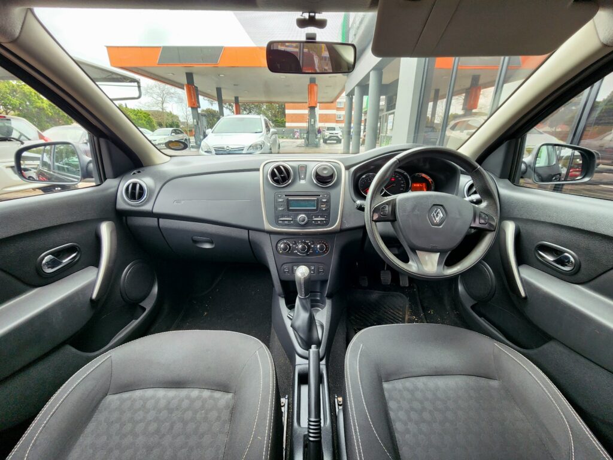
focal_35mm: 13
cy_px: 230
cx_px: 306
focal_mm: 2.2
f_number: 2.2
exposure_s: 1/50.3
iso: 100
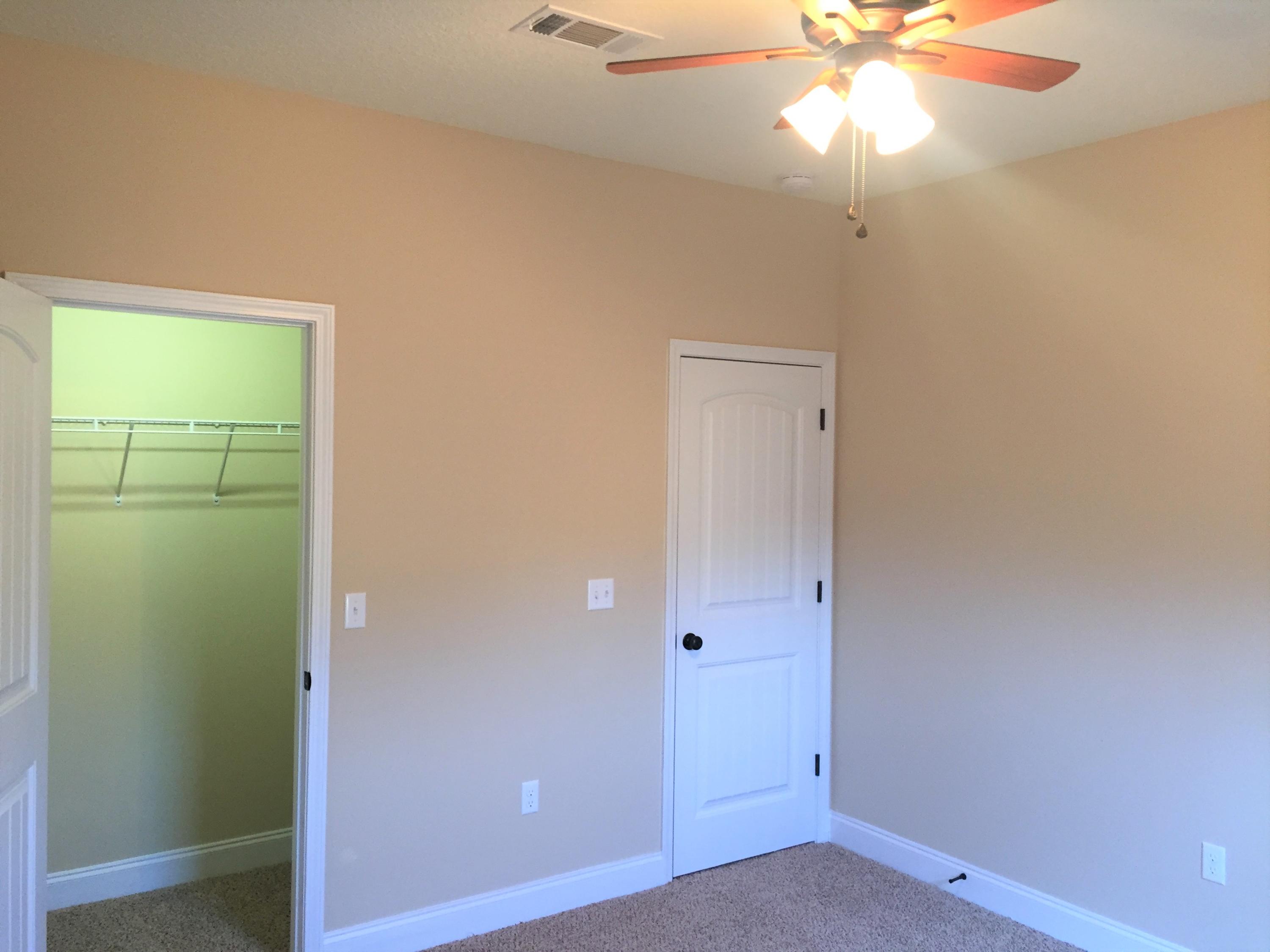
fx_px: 1064
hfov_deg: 61.7
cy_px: 476
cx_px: 635
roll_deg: -1.2
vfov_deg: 48.2
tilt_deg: -0.7
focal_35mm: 29
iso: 125
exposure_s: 1/30
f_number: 2.2
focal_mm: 4.15
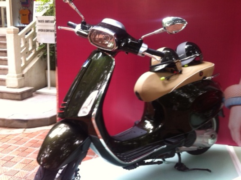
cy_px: 90
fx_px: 243
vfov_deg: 40.6
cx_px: 120
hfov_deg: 52.7
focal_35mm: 35
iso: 80
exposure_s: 1/17
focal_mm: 3.85
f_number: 2.8
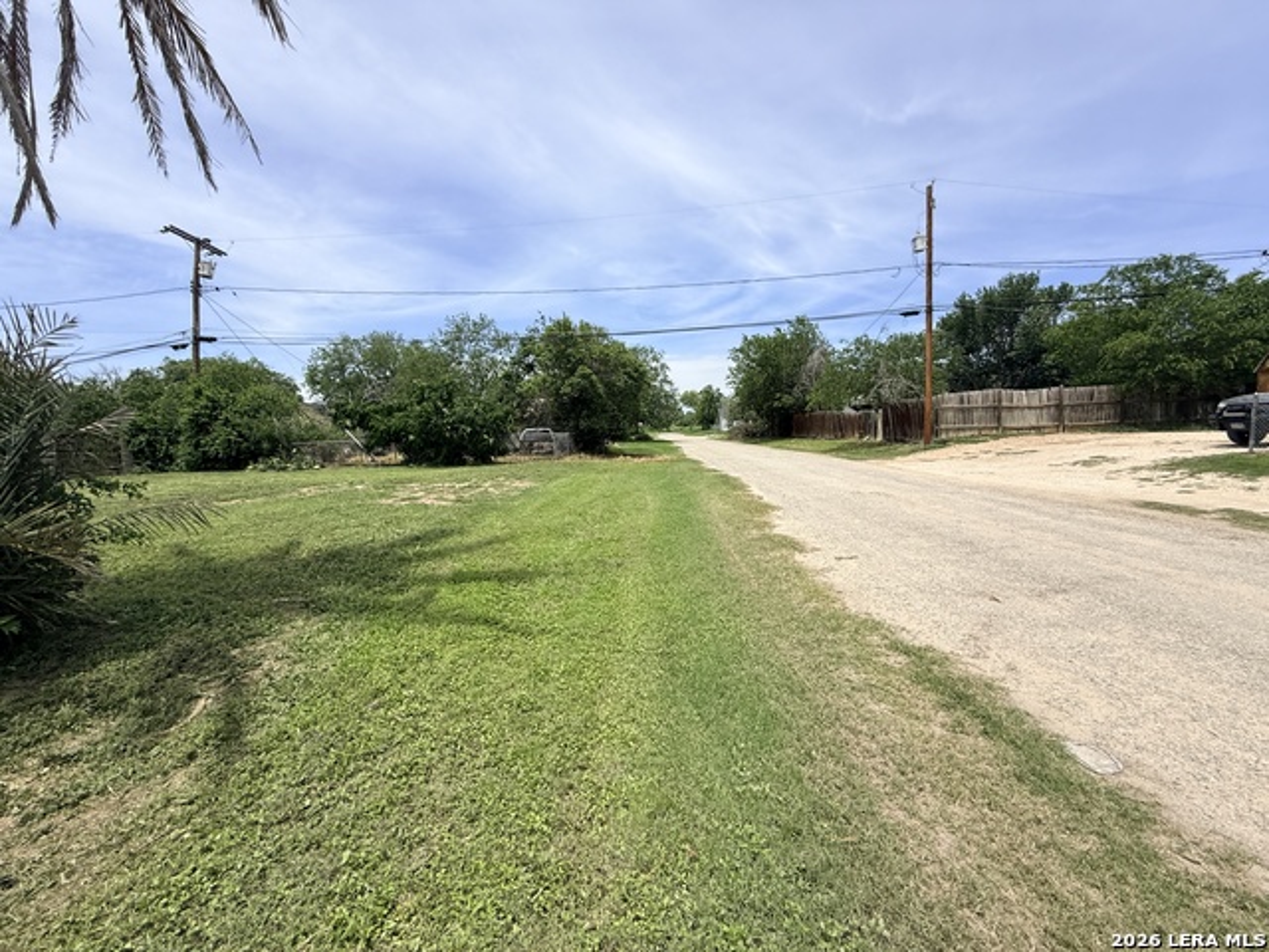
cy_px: 476
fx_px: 513
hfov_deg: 102.1
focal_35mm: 14
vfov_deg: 85.7
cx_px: 634
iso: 50
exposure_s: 1/2410
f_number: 2.2
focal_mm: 2.22
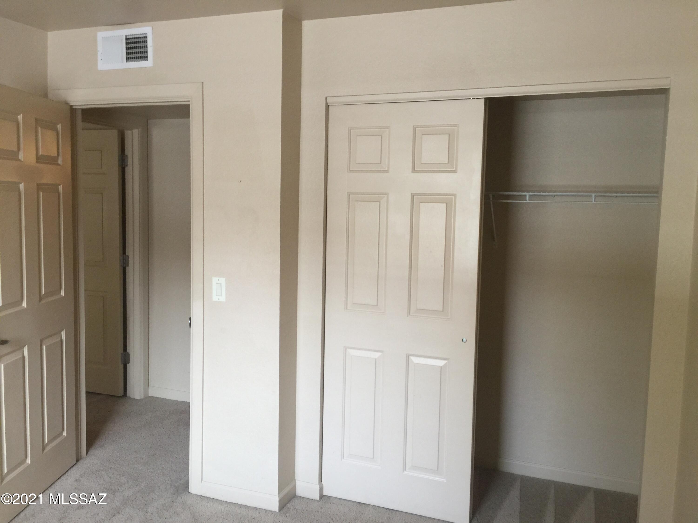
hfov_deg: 61.7
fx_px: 585
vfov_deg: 48.2
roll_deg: -0.3
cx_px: 349
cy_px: 262
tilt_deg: -4.6
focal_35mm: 29
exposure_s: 1/30
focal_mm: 4.15
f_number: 2.2
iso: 50
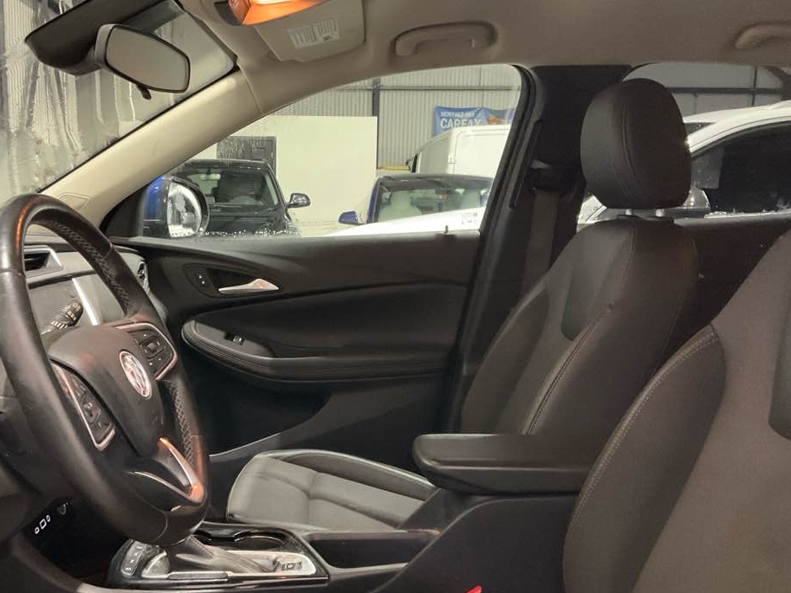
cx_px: 301
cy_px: 326
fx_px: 823
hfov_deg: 50.9
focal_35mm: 36
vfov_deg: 39.6
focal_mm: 3
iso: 320
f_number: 1.8
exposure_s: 1/30
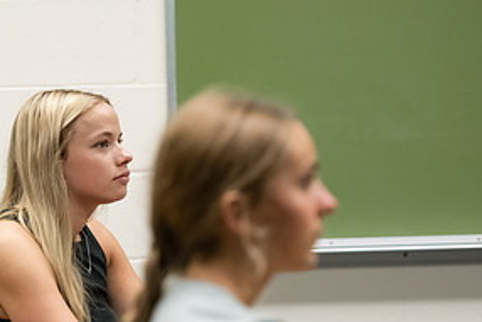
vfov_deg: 6.1
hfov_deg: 9.0
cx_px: 99
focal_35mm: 227
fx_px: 3041
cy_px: 272
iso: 2500
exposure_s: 1/200
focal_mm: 112
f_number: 3.2
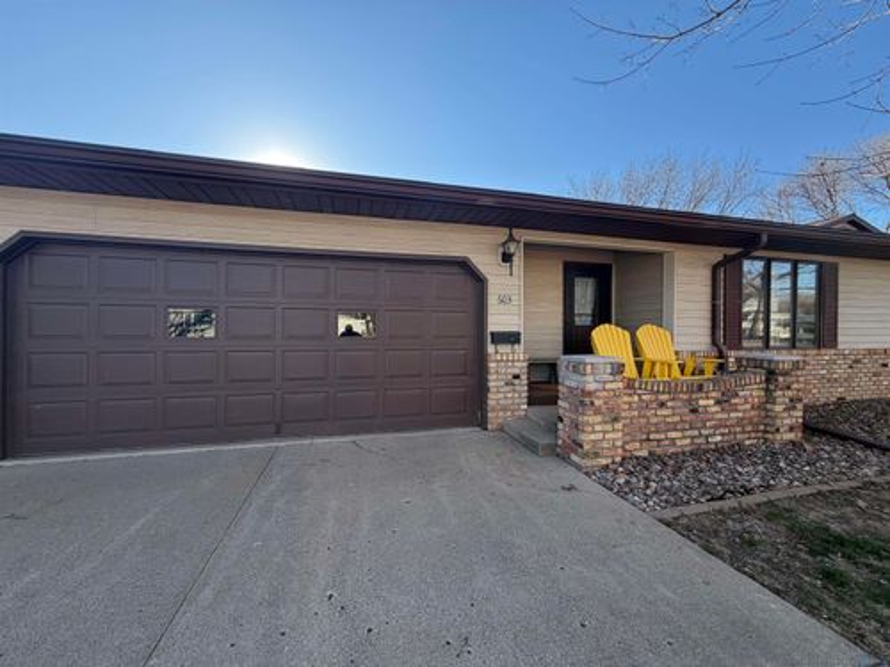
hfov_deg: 102.1
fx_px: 360
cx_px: 445
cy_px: 334
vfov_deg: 85.7
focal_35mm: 14
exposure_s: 1/502
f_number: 2.2
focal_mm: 2.22
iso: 64
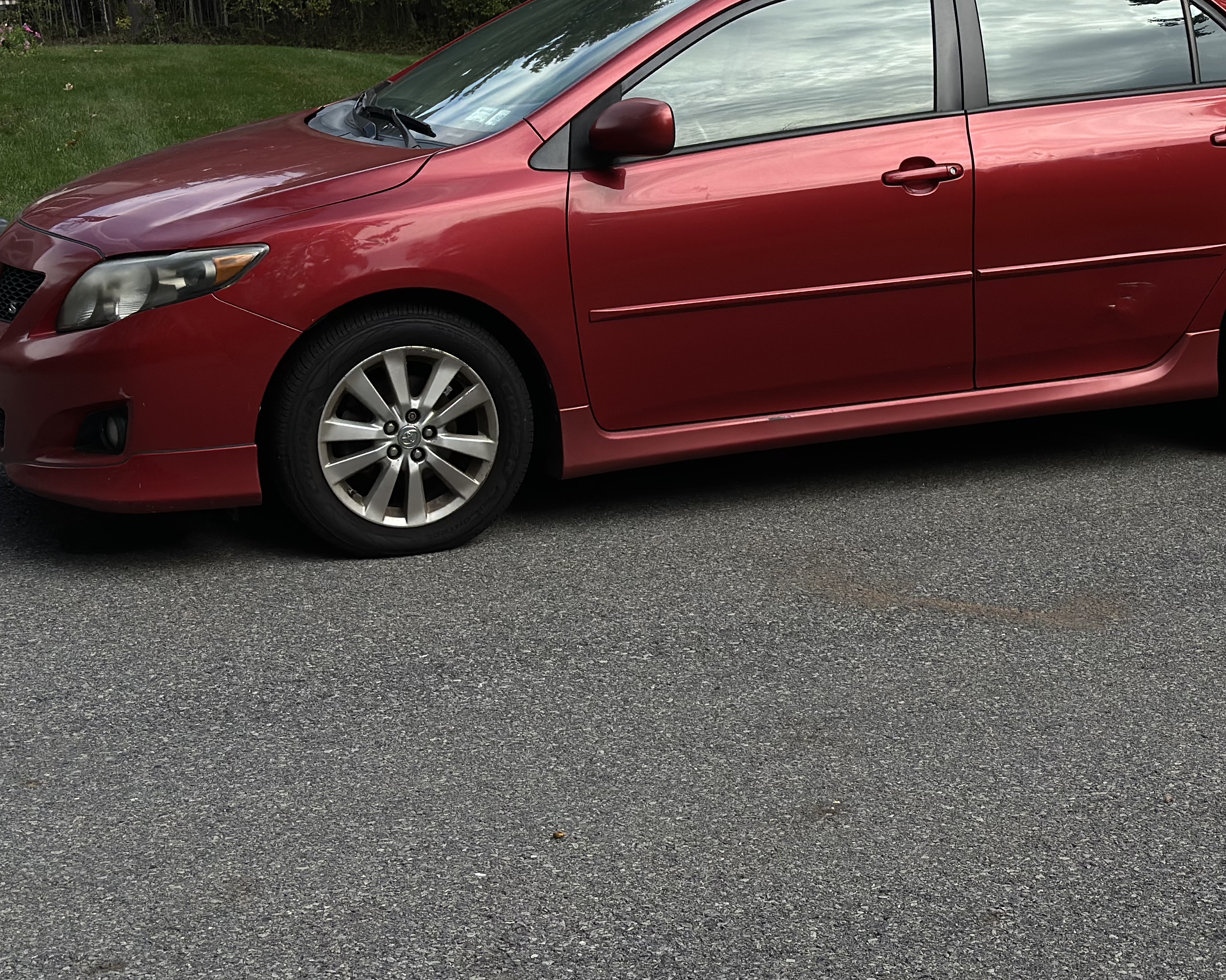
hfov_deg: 27.4
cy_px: 320
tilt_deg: -7.3
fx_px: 2503
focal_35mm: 69
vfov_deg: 22.1
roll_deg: +0.1
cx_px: 764
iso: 100
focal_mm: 6.86
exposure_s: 1/3058
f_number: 1.78
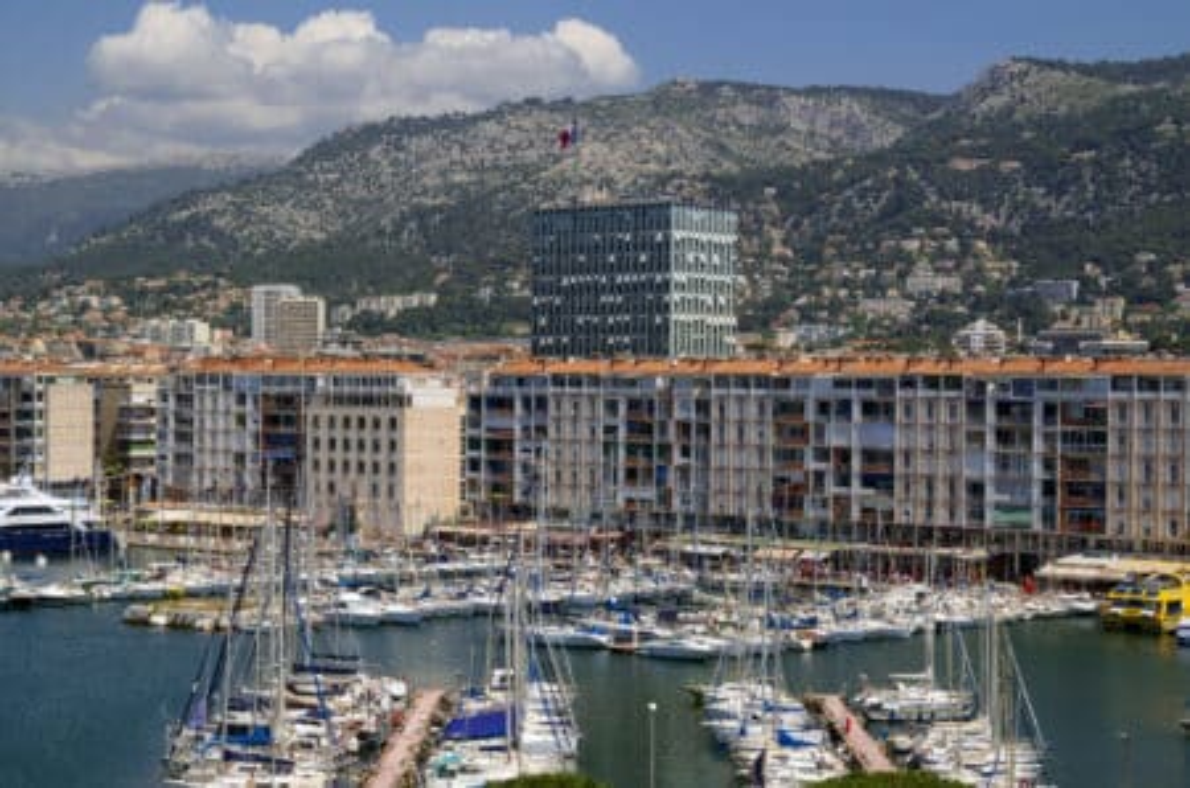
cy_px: 394
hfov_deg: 27.0
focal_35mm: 75
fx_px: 2474
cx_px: 595
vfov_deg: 18.1
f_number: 9
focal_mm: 50
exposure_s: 1/320
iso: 100
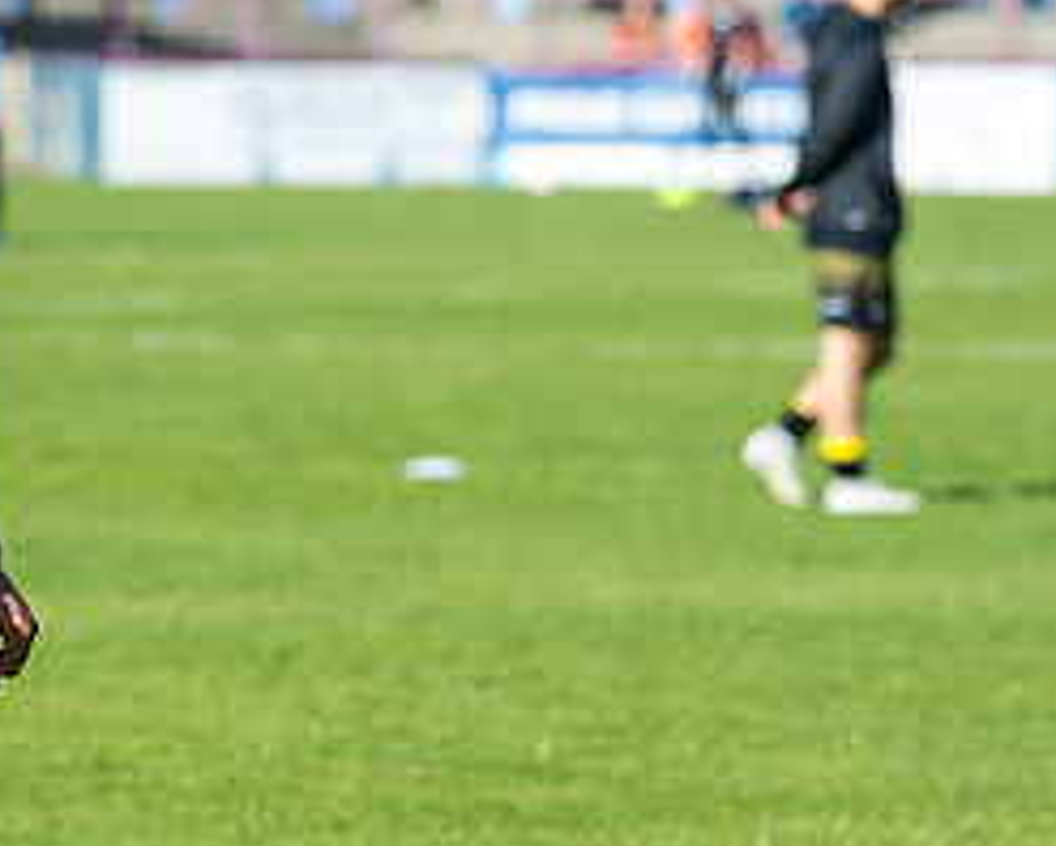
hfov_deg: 4.5
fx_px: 13481
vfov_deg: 3.6
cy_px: 786
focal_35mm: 431
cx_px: -149
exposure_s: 1/800
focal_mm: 135
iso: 50
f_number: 3.2
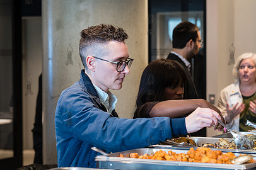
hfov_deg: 19.1
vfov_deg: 12.8
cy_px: 84
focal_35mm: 107
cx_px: 147
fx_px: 760
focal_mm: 73
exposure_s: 1/80
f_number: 4
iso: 2000
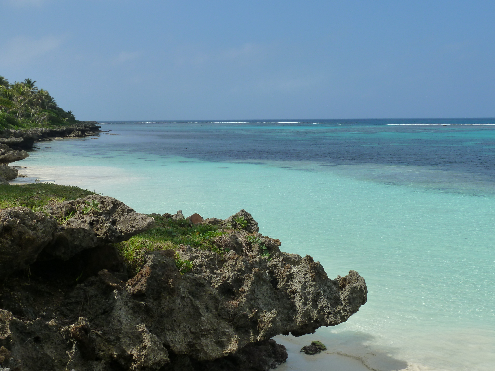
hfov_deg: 39.7
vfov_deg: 30.3
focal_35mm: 48
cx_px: 248
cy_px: 186
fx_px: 686
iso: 125
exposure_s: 1/500
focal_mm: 7.9
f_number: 5.6
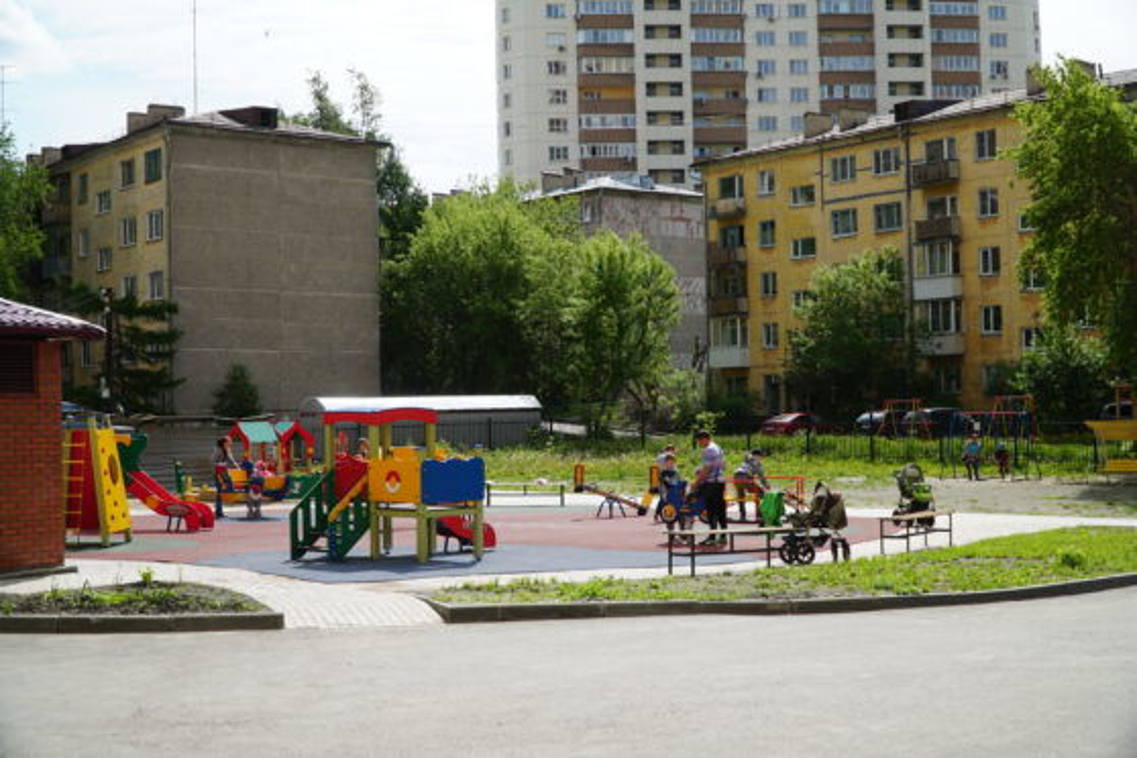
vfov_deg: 29.9
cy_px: 379
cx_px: 568
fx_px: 1421
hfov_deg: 43.6
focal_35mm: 45
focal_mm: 30
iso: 100
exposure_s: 1/640
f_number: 5
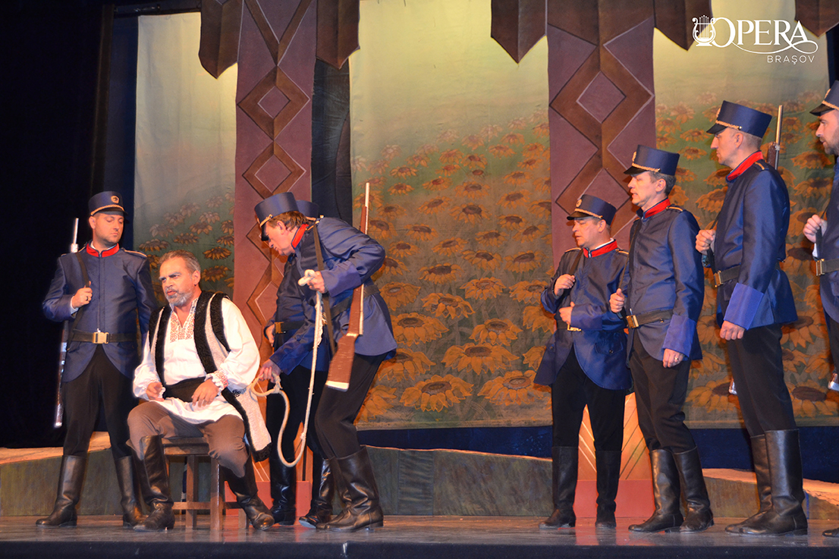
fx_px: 1328
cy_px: 280
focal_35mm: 57
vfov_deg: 23.8
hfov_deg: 35.1
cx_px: 420
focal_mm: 38
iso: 800
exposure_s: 1/60
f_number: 4.8
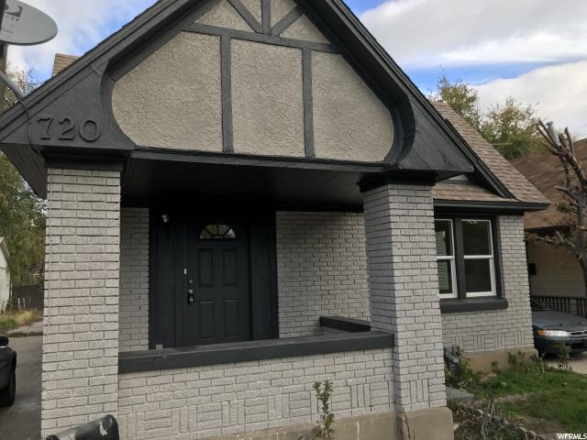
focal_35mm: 28
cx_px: 294
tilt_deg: +7.9
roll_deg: +1.9
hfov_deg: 63.4
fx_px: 475
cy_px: 220
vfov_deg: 49.7
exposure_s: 1/626
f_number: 1.8
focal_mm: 3.99
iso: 20
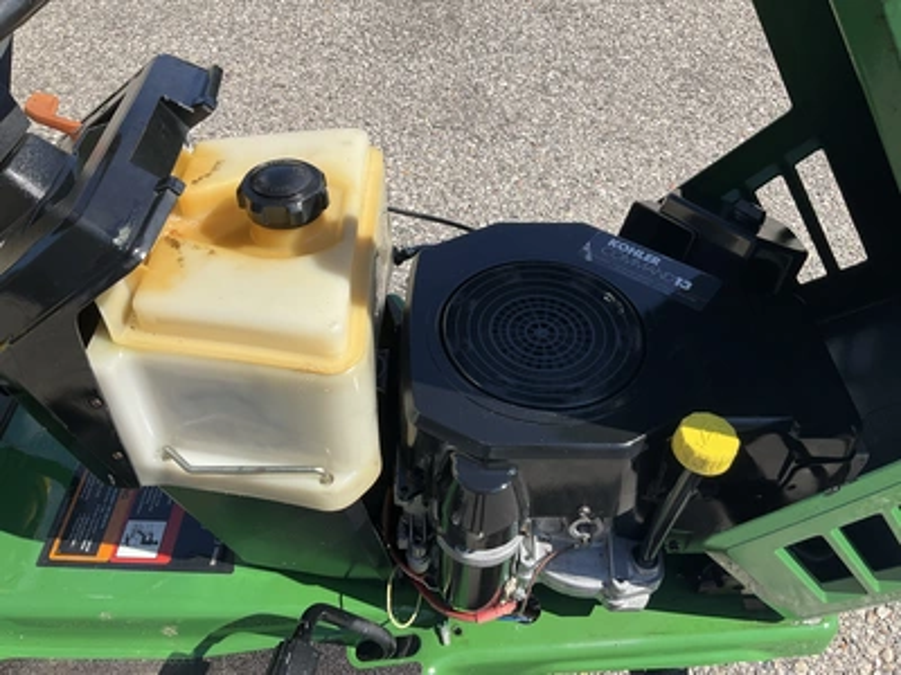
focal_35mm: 29
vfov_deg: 48.2
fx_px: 755
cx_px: 450
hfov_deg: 61.7
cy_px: 338
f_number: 1.8
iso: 25
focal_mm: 3
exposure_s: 1/1577
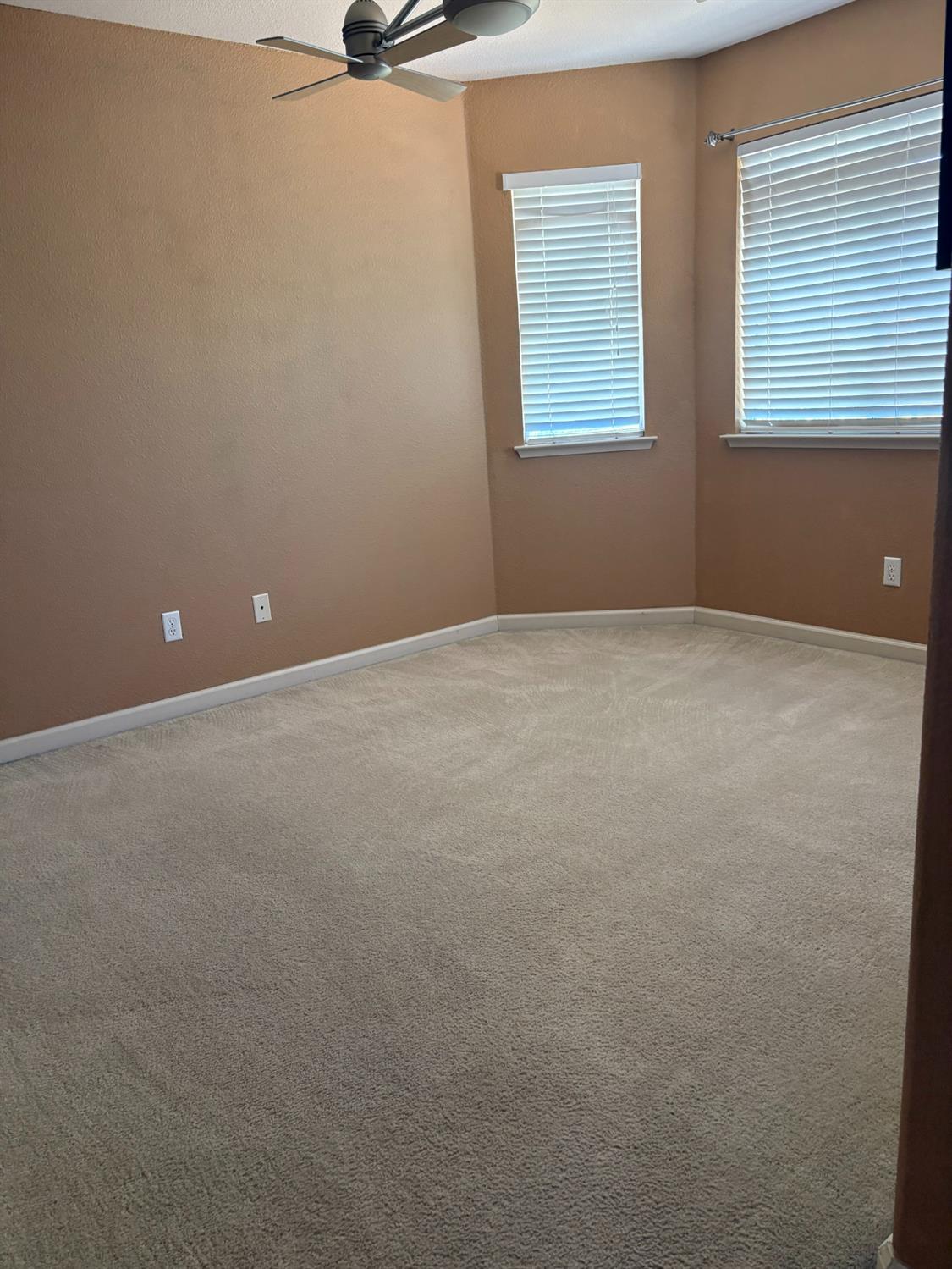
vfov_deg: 67.3
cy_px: 634
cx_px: 476
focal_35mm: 26
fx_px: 953
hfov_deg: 53.1
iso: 160
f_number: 1.6
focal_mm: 5.96
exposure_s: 1/60
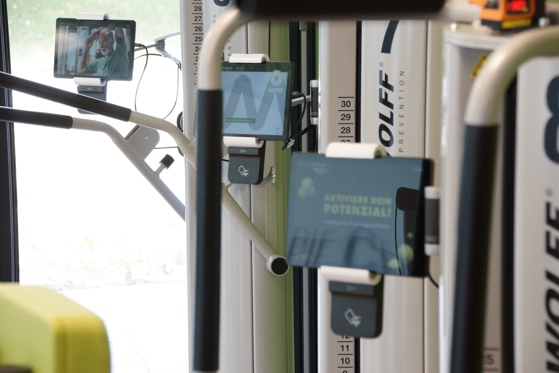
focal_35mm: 135
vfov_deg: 10.2
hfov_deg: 15.2
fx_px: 2097
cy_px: 186
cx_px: 280
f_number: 7.1
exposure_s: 1/30
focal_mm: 90
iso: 800
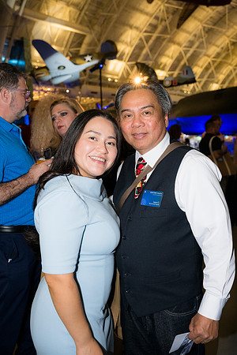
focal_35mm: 32
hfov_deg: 41.7
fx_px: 311
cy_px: 178
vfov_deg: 59.5
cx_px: 118
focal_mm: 31.5
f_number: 4
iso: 3200
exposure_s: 1/160
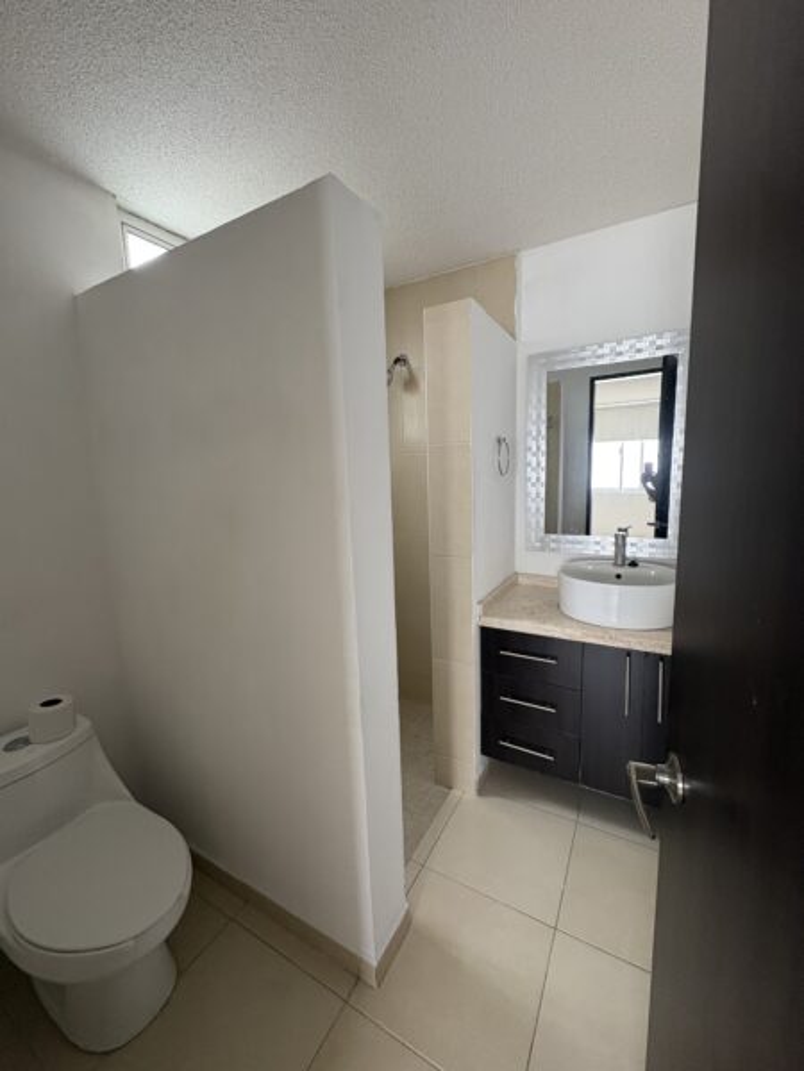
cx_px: 402
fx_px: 434
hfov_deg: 85.7
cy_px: 536
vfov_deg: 102.1
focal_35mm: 14
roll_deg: +1.6
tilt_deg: -8.2
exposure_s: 1/60
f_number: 2.2
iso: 250
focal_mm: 2.22
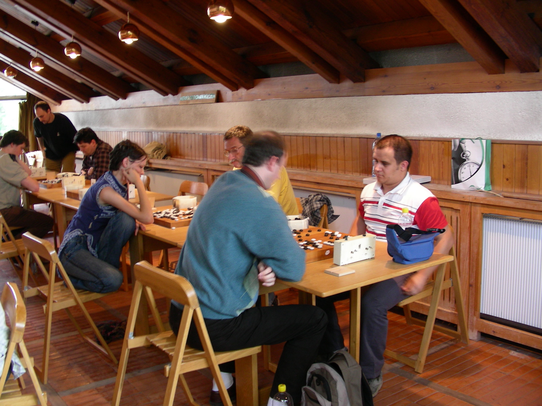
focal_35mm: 38
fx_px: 595
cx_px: 271
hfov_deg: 49.0
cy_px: 203
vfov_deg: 37.7
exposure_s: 1/5.8
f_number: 3.5
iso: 50
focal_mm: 6.3
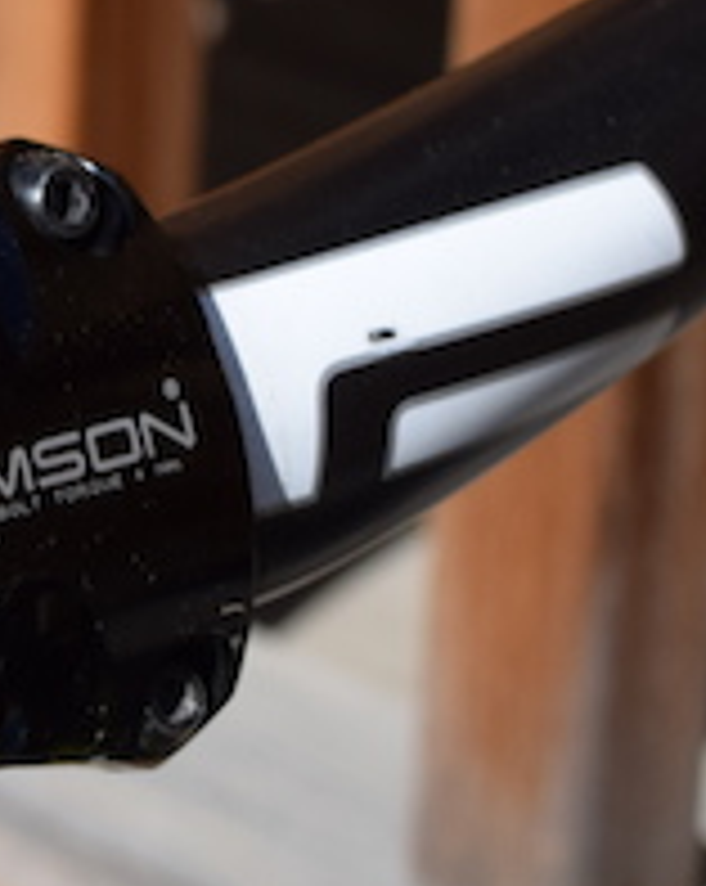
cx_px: -657
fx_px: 5954
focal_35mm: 227
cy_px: 645
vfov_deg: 8.5
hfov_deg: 6.6
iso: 200
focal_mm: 31
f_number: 8
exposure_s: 1/800
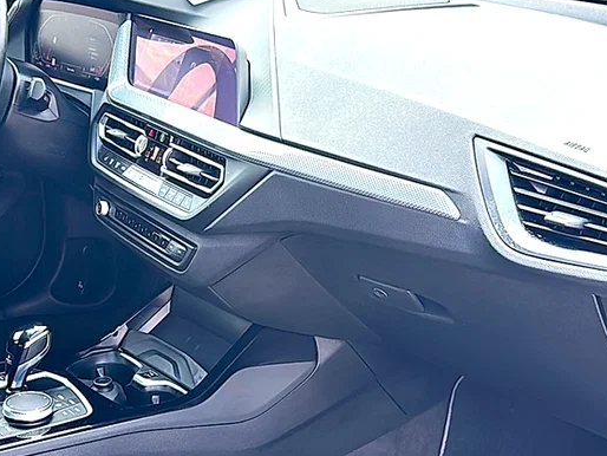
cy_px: 238
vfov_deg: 29.7
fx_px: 860
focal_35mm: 49
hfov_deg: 38.7
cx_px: 233
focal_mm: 6.86
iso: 80
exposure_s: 1/358
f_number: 1.78
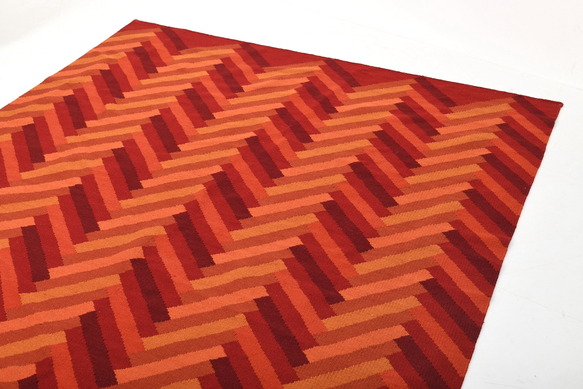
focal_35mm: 50
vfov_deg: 27.0
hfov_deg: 39.6
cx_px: 292
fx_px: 810
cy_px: 194
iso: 160
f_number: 9
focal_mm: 50
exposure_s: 1/200
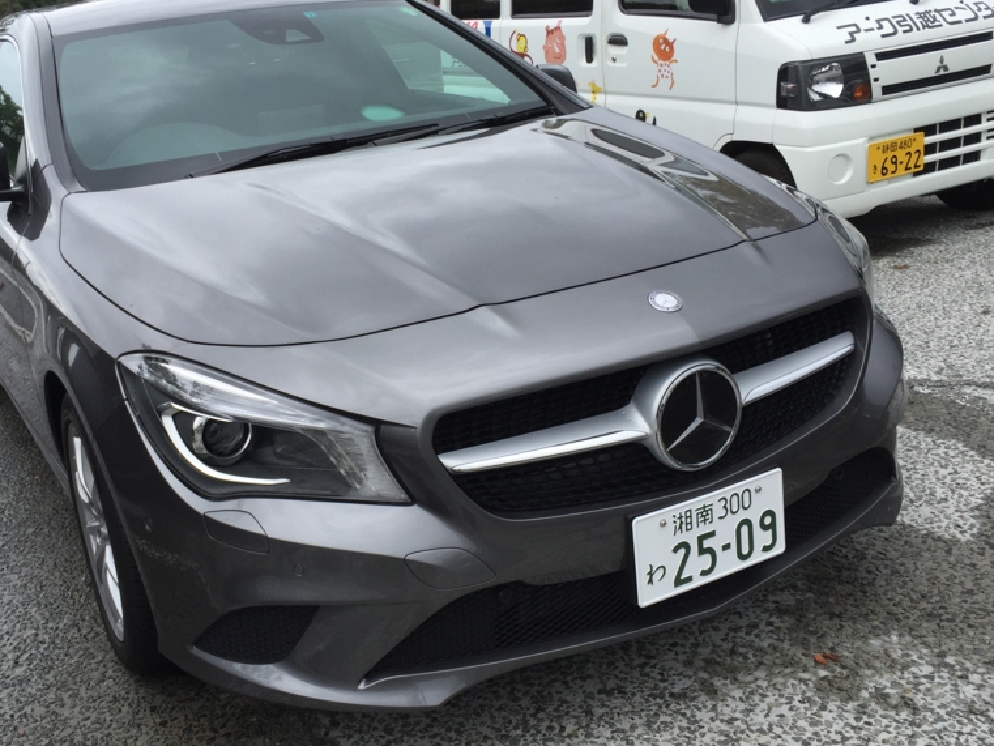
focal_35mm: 39
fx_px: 1120
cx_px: 414
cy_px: 358
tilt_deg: -16.7
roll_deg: +5.5
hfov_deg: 47.7
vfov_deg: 36.8
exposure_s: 1/542
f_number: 2.2
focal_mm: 4.15
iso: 32
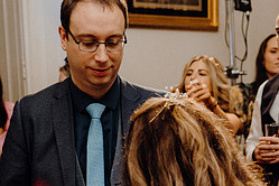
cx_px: 136
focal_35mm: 100
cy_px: 191
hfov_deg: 20.4
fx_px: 775
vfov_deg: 13.5
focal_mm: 43
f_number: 3.5
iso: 2500
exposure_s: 1/160
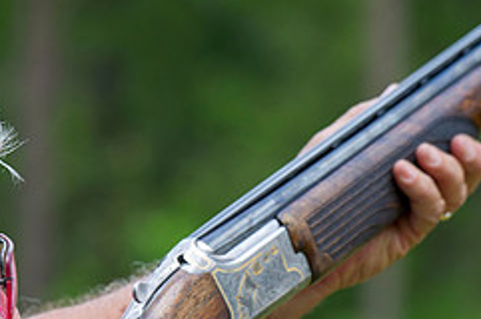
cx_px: 172
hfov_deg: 4.5
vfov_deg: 3.0
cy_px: 293
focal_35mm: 458
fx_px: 6111
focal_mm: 190
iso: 200
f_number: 5.6
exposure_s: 1/320
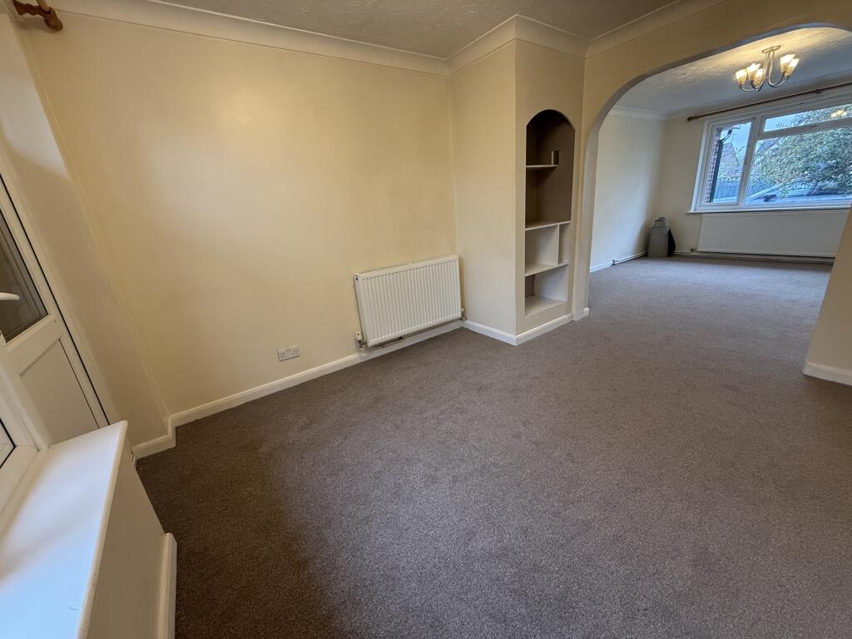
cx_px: 426
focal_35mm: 14
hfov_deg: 102.1
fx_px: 345
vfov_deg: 85.7
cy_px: 320
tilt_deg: -18.1
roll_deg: +5.0
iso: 250
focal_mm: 2.22
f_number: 2.2
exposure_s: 1/100
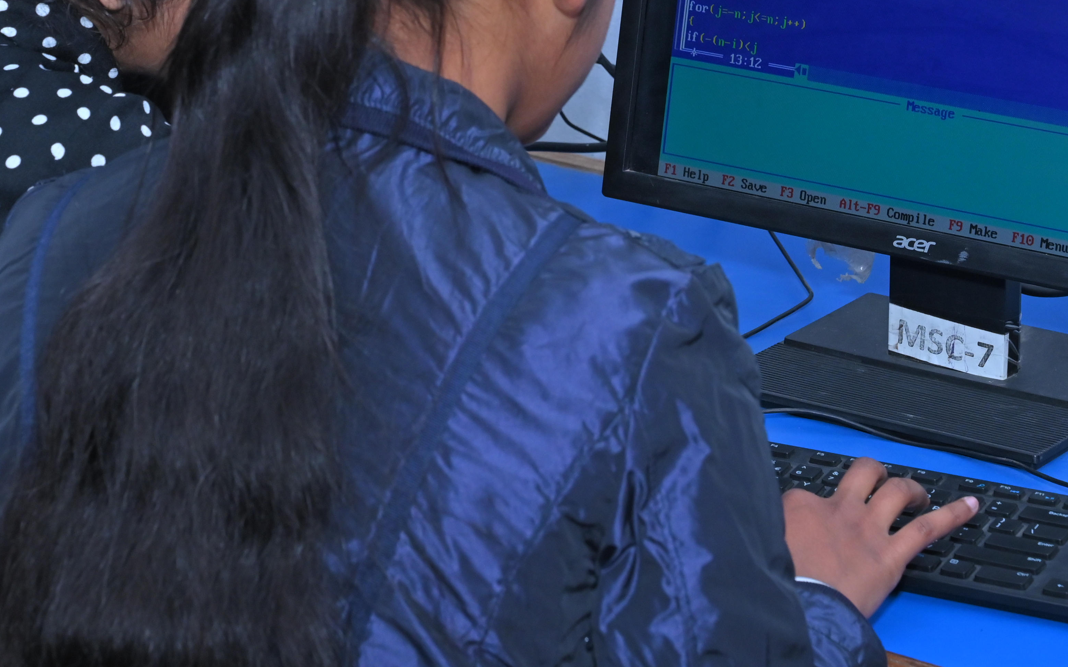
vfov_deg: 10.4
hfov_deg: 16.7
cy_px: -6
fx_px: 3638
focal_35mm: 125
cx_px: 519
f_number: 8
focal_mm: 63
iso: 1000
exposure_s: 1/125
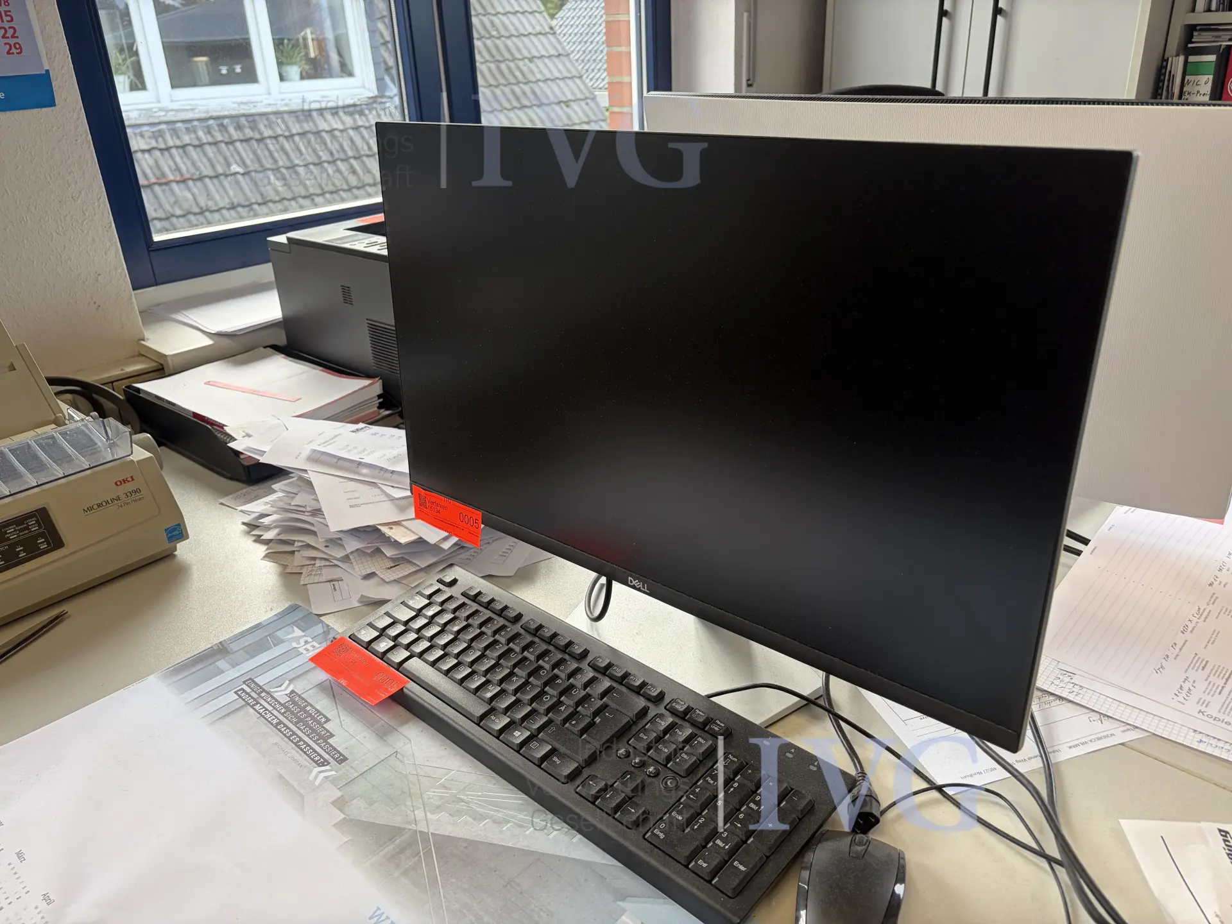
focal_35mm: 26
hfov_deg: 67.3
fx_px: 925
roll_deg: +3.2
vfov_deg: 53.1
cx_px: 616
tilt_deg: -24.8
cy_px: 462
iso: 100
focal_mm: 5.96
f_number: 1.6
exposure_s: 1/121
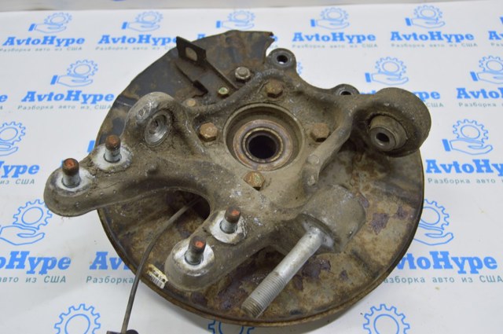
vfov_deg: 39.9
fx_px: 460
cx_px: 252
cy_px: 167
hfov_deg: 57.3
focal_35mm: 33
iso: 400
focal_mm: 22
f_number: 5.6
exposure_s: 1/20
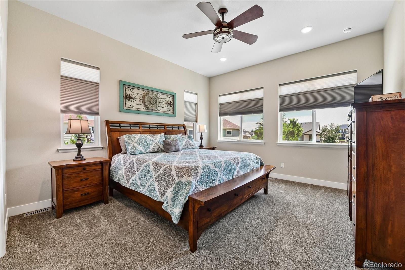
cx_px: 202
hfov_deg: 104.3
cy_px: 135
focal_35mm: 14
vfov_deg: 81.2
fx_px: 157
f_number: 11
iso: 400
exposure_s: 1/20
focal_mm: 14
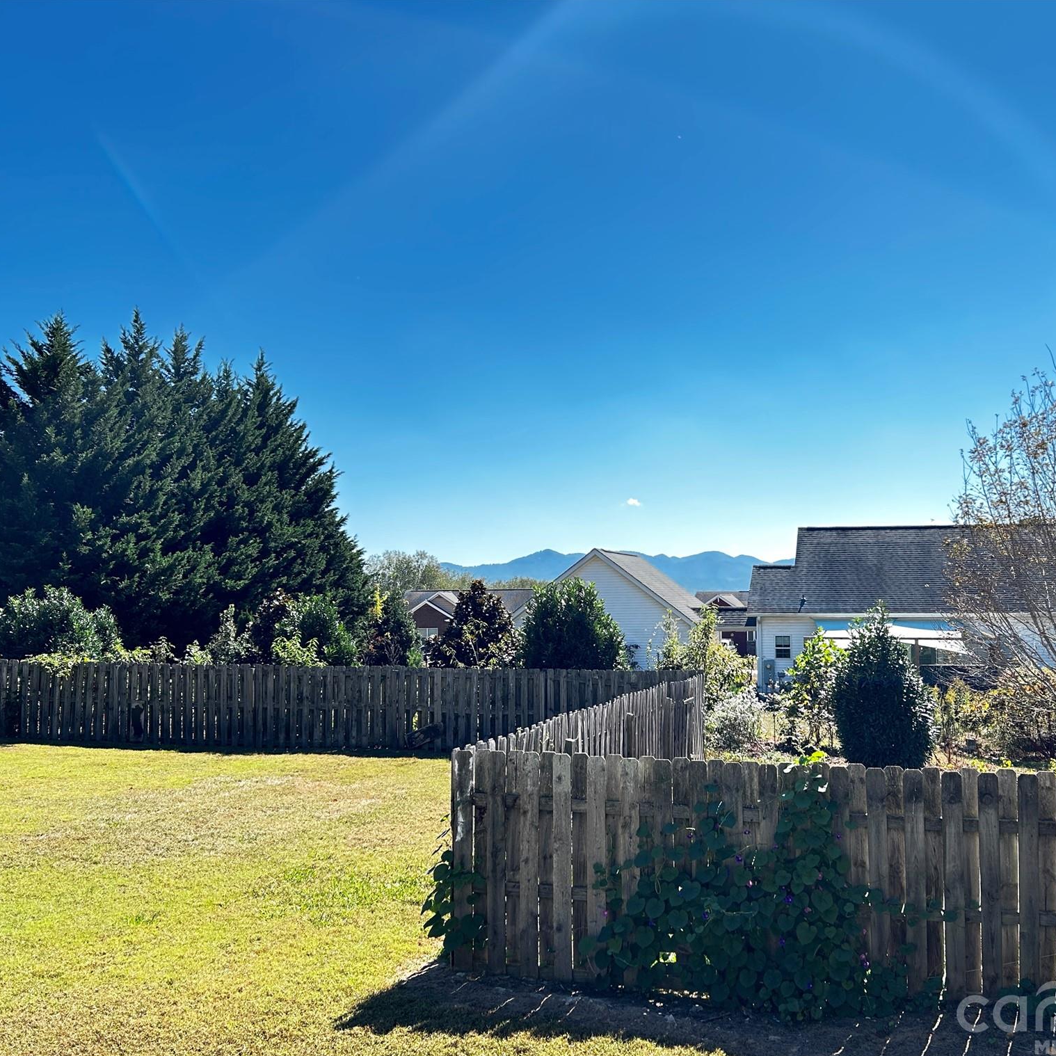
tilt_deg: +2.7
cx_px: 663
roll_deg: -1.0
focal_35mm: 31
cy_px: 532
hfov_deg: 52.0
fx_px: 1070
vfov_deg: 52.5
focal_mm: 5.7
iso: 50
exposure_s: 1/866
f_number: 1.5
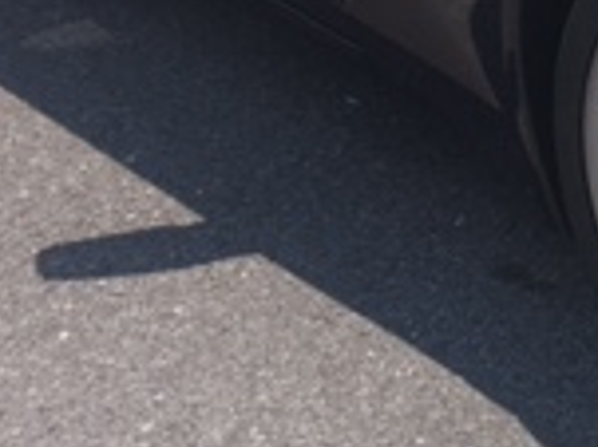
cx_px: 844
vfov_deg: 11.9
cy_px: -40
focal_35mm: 123
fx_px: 2123
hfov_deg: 15.1
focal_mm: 4.15
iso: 25
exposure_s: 1/905
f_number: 2.2
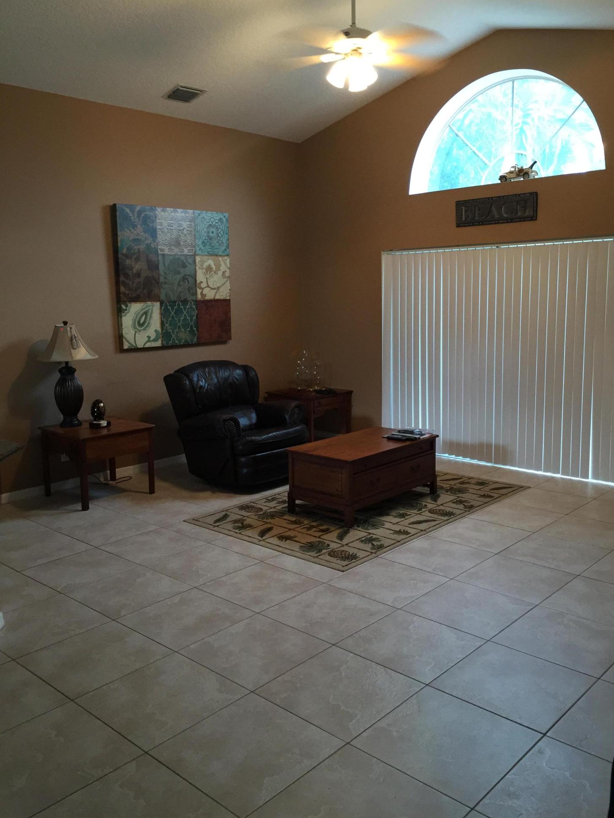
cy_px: 396
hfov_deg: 46.8
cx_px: 317
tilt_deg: -6.7
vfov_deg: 59.9
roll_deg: +1.0
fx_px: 709
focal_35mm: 30
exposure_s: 1/30
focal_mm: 4.15
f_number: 2.2
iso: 200
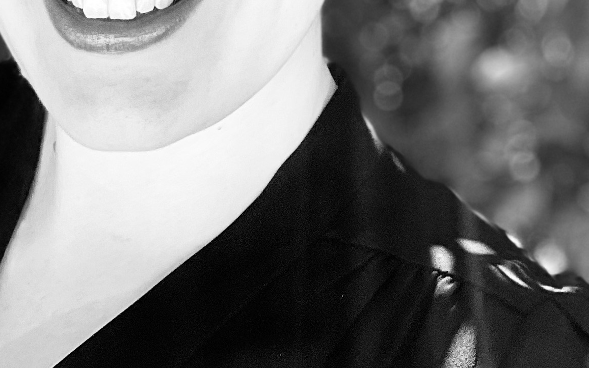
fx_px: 1204
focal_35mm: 75
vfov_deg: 16.6
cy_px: -78
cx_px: 336
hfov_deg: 27.5
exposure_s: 1/443
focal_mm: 2.71
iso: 25
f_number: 2.2
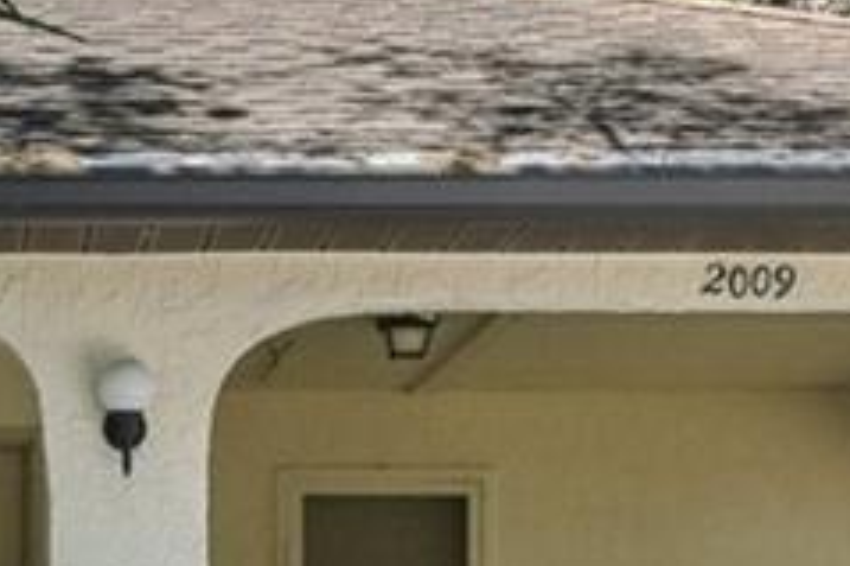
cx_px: 78
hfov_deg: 11.3
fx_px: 4271
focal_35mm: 181
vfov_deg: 7.4
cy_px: 885
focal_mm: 27
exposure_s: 1/500
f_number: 8
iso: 400
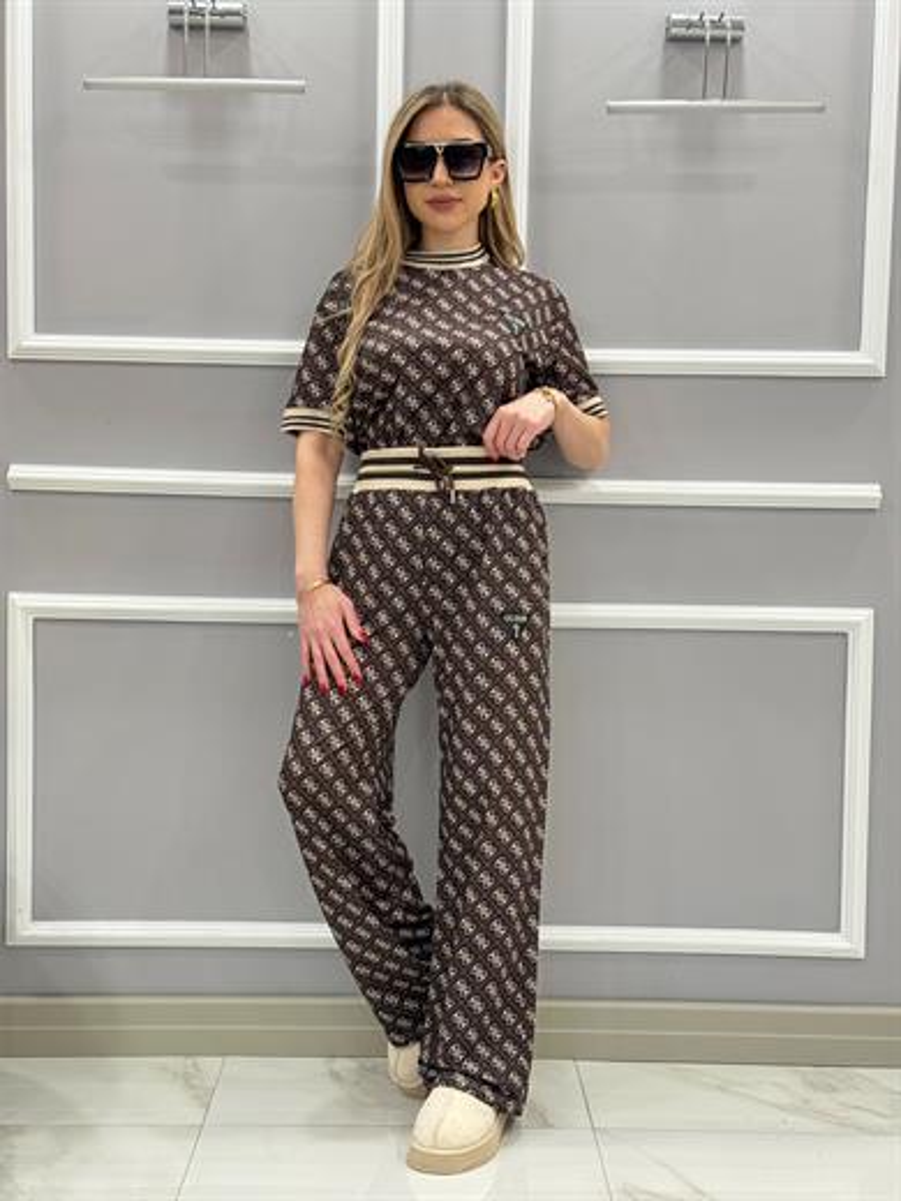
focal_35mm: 48
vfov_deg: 39.7
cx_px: 450
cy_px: 600
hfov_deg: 30.3
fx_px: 1666
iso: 80
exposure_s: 1/50
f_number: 1.78
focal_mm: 6.76
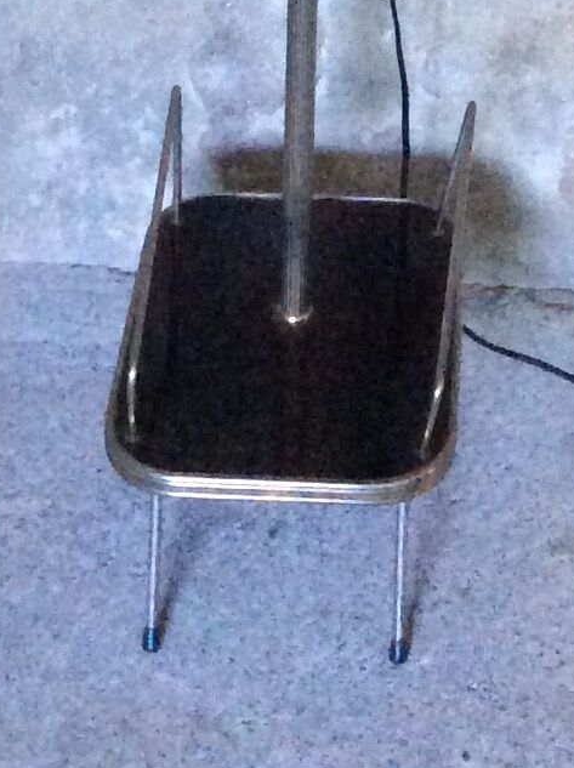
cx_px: 523
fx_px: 2903
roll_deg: -2.0
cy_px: -724
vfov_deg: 13.2
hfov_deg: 11.2
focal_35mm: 131
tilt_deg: -16.1
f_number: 2.4
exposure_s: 1/17
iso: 320
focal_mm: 3.3
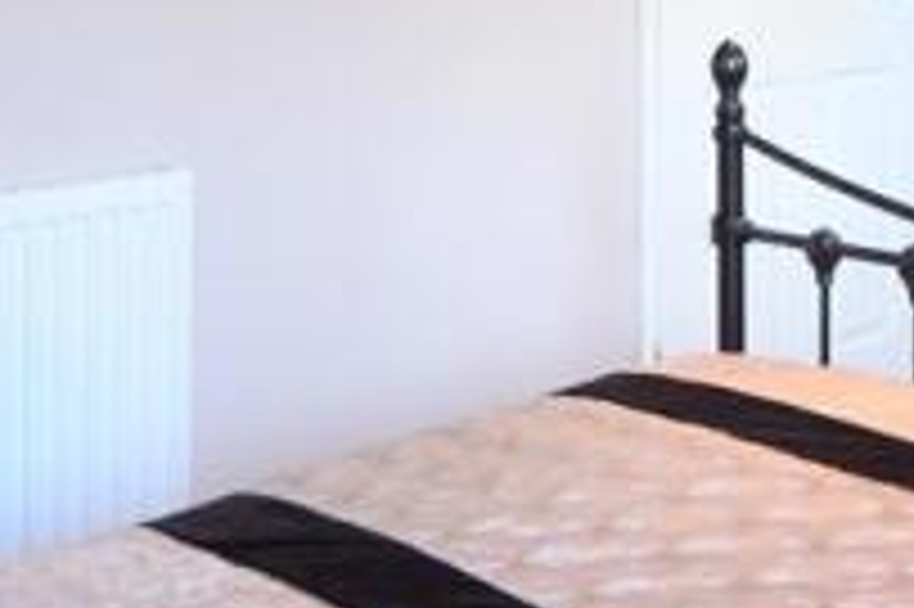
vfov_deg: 22.2
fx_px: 1416
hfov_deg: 30.9
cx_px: 1063
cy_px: -142
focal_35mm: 56
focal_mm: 11.5
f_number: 5.6
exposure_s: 1/13
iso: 400
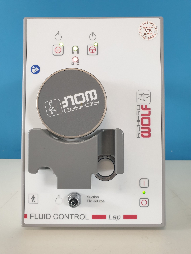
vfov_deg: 67.3
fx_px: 191
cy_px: 127
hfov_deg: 53.1
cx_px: 96
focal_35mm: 26
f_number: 2.4
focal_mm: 4.3
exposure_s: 1/50
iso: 250
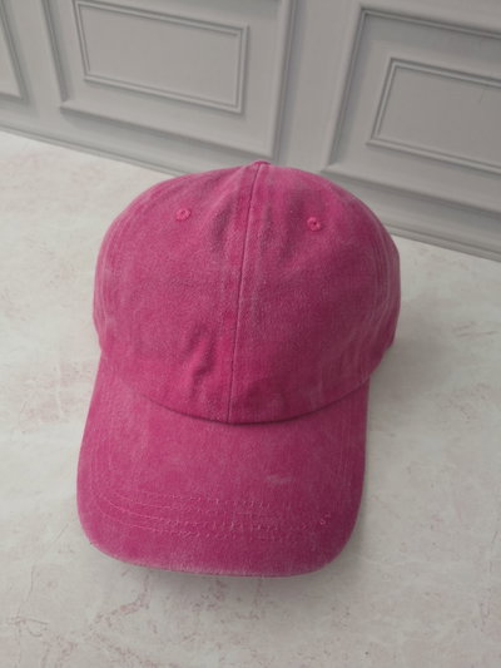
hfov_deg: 56.8
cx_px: 250
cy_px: 334
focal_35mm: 24
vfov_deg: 71.6
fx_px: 463
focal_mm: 5.56
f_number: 1.8
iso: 642
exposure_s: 1/100
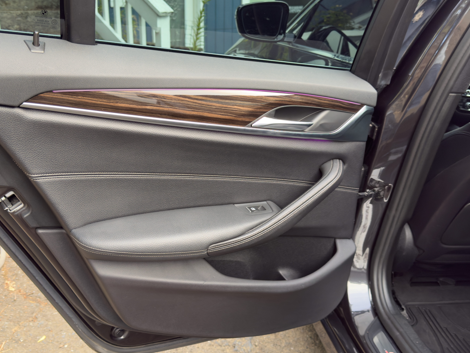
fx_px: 530
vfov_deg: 36.8
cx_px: 232
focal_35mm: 39
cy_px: 176
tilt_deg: -17.8
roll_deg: -1.0
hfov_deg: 47.9
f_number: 1.78
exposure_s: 1/60
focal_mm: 6.76
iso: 125
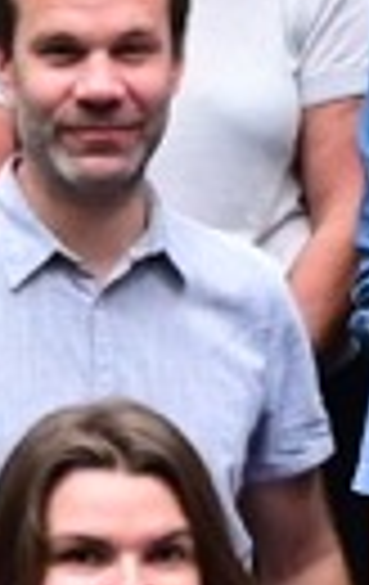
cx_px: 976
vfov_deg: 6.8
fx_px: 4915
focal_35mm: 308
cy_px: 515
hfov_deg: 4.2
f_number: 7.1
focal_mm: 20.5
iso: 2500
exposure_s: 1/200
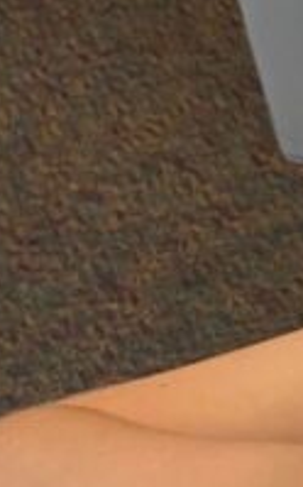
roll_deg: +0.6
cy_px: 232
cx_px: 860
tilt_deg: -34.1
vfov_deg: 14.7
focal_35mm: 142
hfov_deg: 8.1
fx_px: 1880
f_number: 1.8
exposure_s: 1/60
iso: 125
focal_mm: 4.25
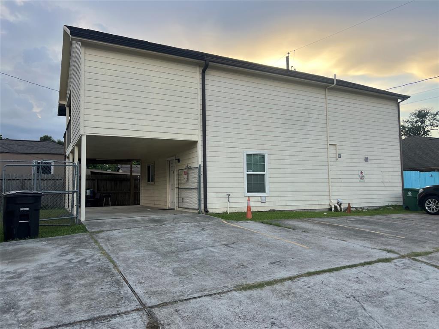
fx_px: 330
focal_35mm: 26
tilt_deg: +6.3
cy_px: 164
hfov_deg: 67.3
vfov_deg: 53.1
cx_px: 220
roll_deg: +1.2
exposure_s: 1/380
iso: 50
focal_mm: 5.7
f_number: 1.5
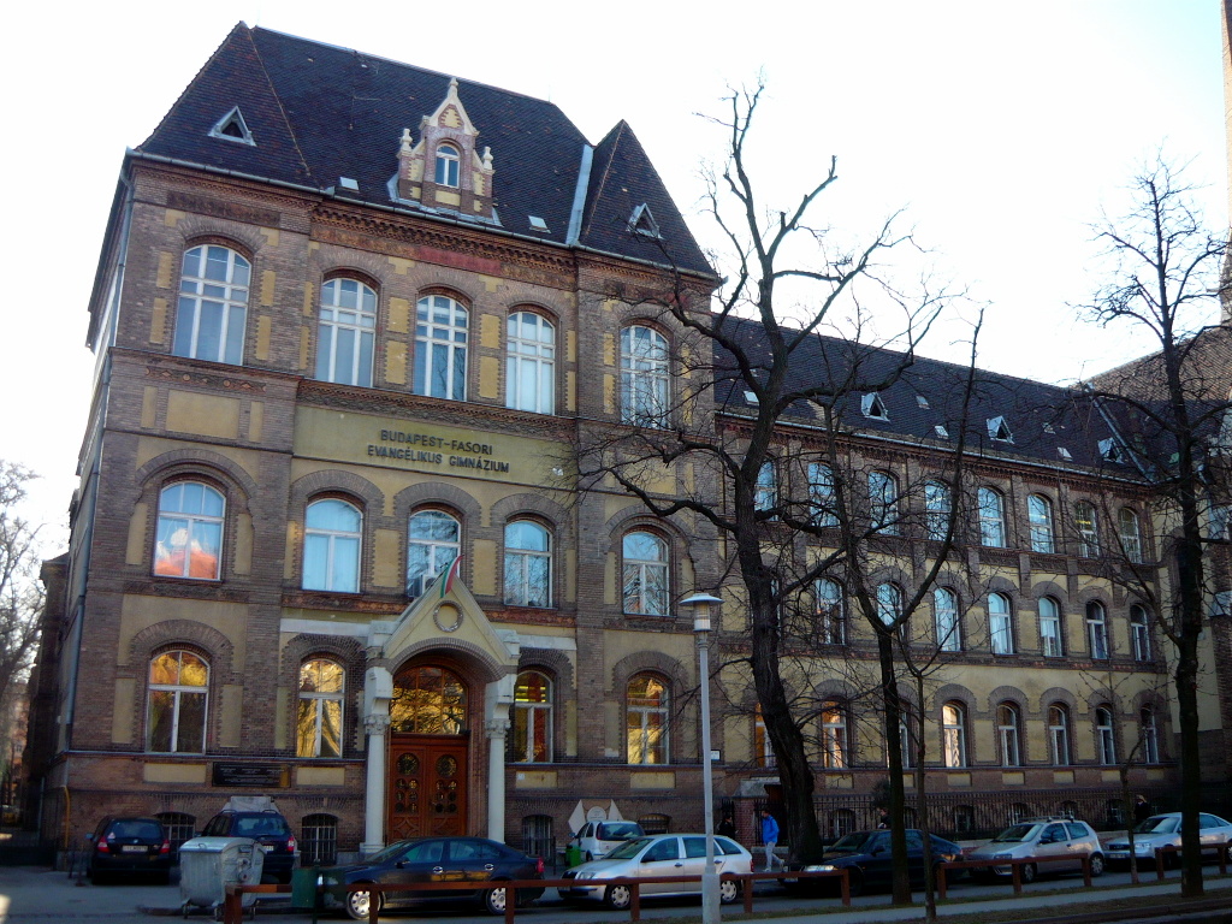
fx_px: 1174
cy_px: 462
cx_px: 616
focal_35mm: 33
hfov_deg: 55.4
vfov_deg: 42.9
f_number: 2.8
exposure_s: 1/250
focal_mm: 5.5
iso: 100
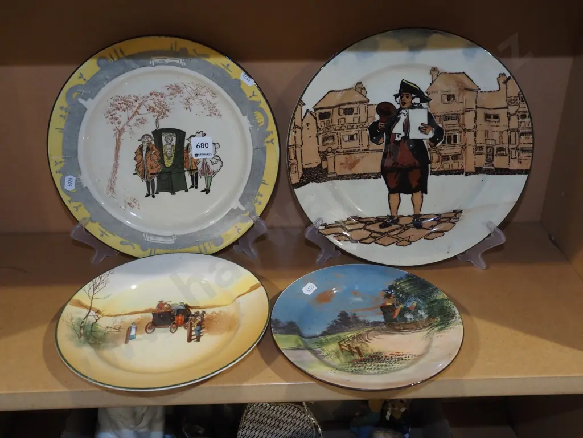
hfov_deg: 51.4
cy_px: 219
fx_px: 606
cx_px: 292
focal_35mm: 36
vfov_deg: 39.7
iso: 1600
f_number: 5.6
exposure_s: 1/60
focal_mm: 18
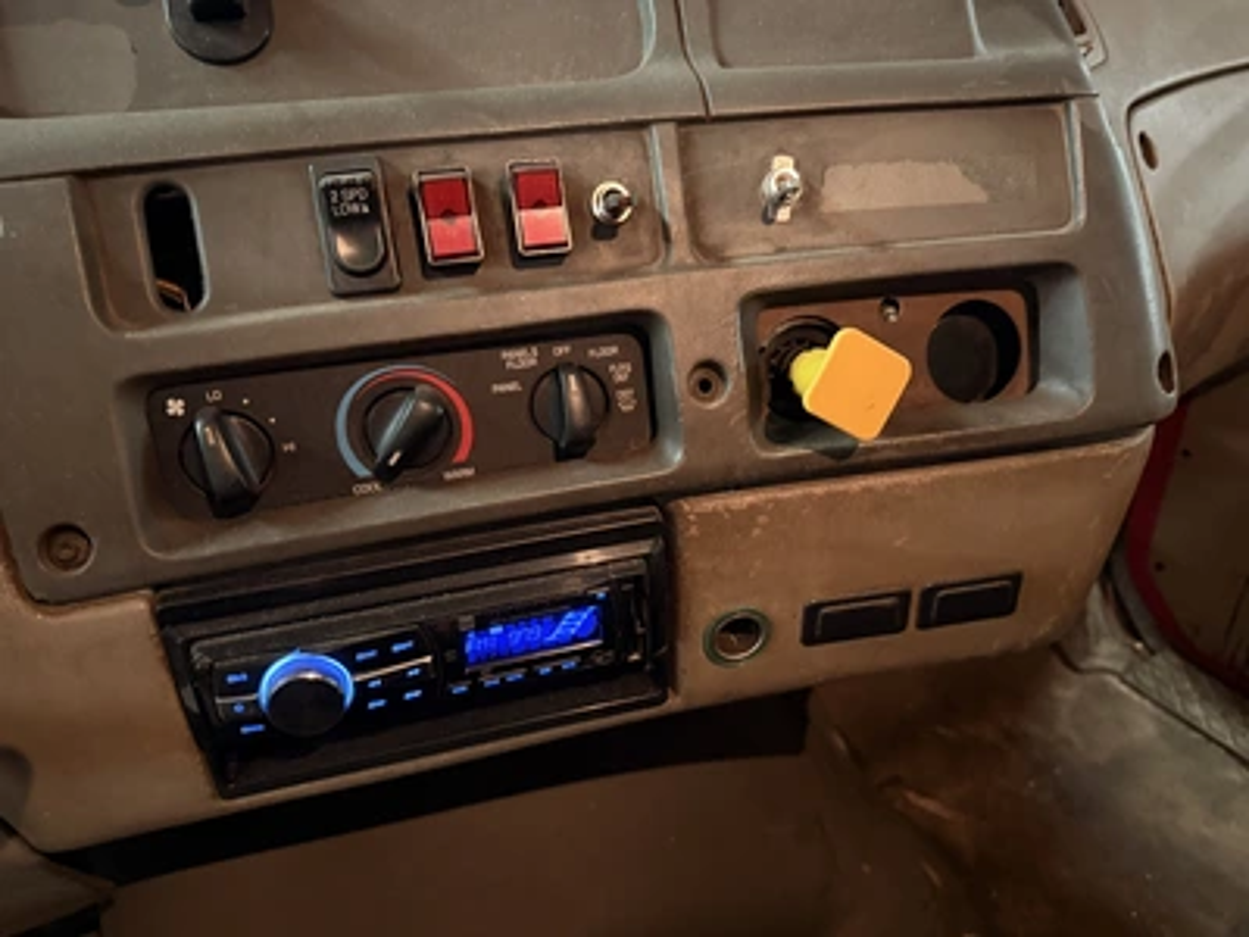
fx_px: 866
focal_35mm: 24
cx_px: 624
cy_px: 468
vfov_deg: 56.8
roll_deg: +1.7
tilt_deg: -30.9
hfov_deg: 71.6
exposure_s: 1/20
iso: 1600
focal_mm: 6.76
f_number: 1.78
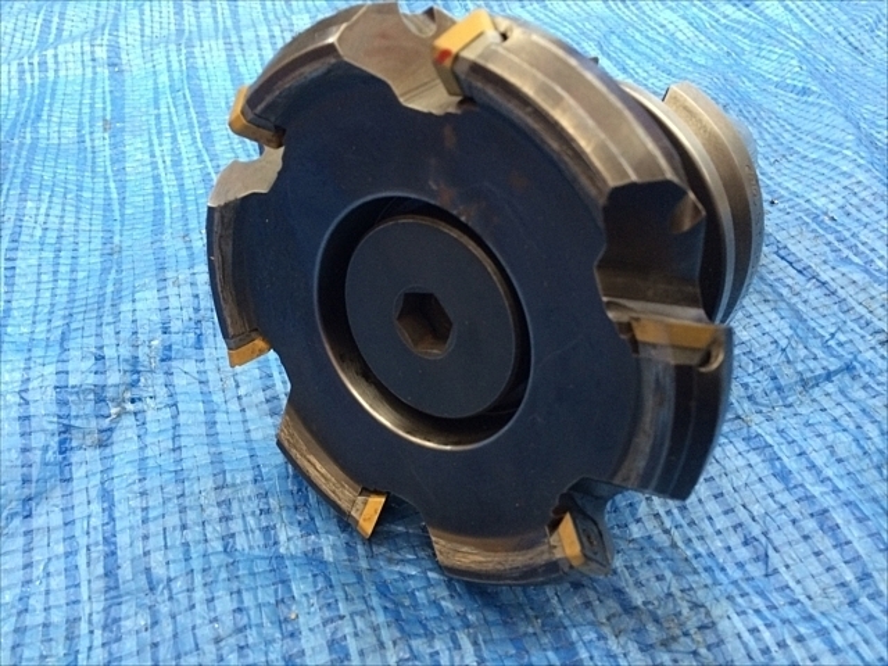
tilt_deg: -42.9
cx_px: 444
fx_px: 744
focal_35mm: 29
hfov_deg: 61.7
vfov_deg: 48.2
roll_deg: -0.4
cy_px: 333
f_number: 2.2
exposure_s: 1/30
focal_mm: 4.15
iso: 125
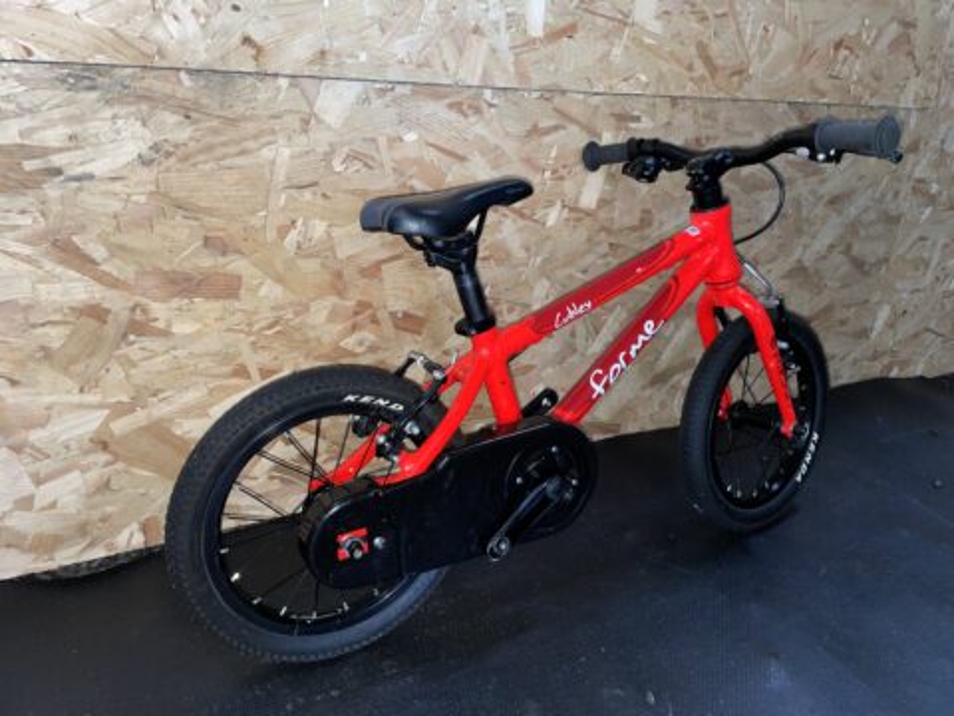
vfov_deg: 53.1
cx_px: 477
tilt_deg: -21.1
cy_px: 358
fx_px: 717
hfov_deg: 67.3
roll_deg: -3.0
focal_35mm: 26
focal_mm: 4.2
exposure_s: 1/17
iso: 50
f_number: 1.6
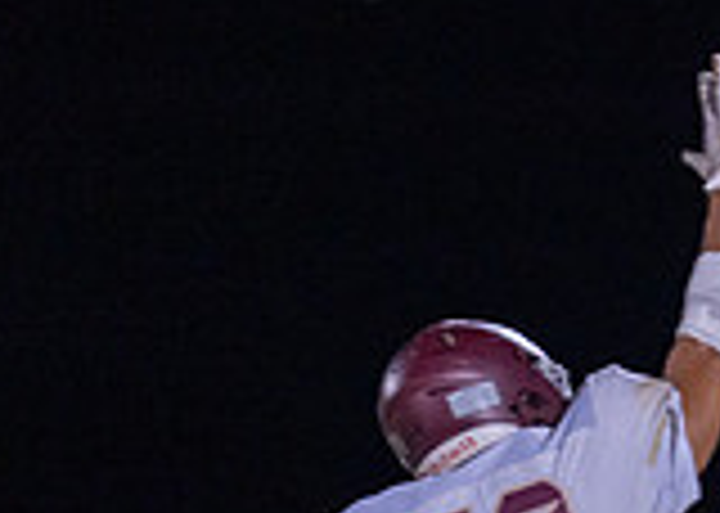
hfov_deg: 2.5
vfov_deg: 1.8
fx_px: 16774
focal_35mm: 821
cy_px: 714
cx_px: 1151
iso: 2000
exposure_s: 1/1000
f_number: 2.8
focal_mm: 200
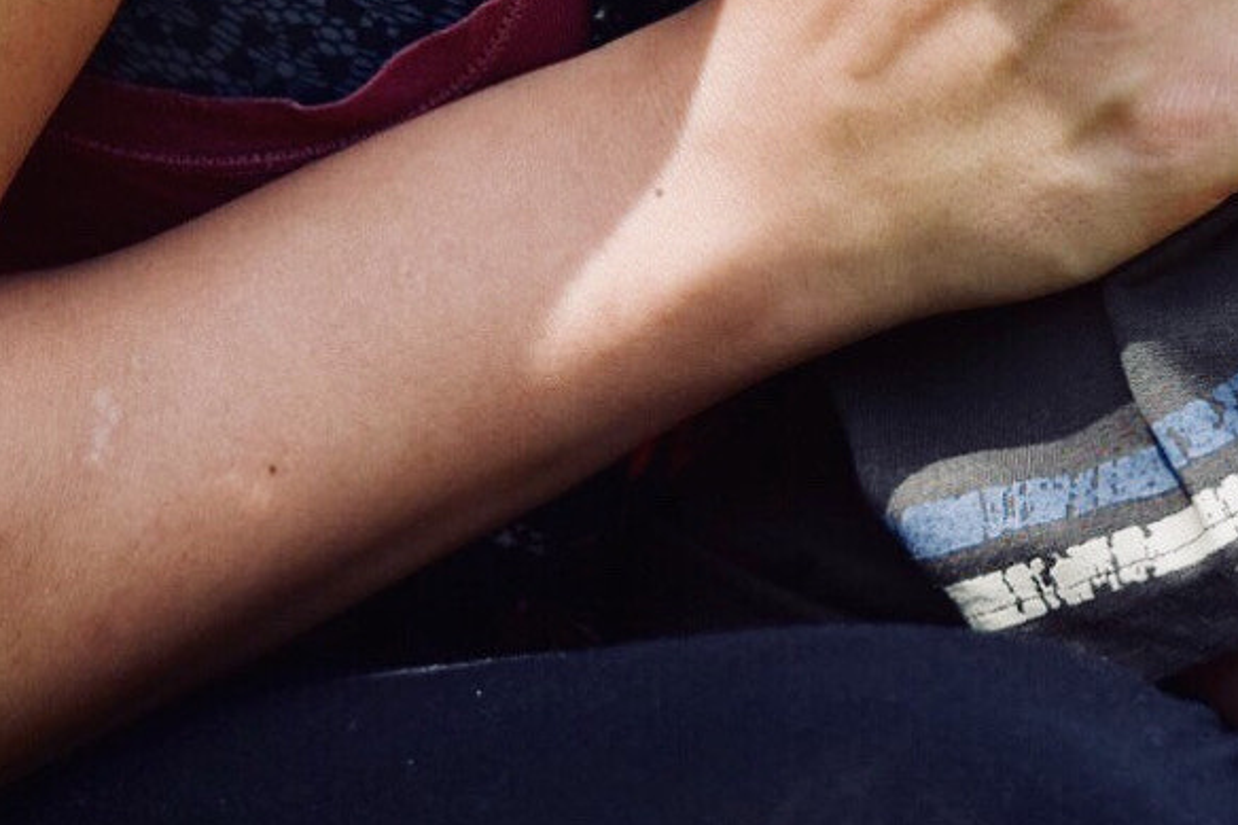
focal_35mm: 255
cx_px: 1384
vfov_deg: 5.4
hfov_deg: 8.0
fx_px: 8766
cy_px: 133
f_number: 4.5
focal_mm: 62
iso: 400
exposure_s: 1/1600
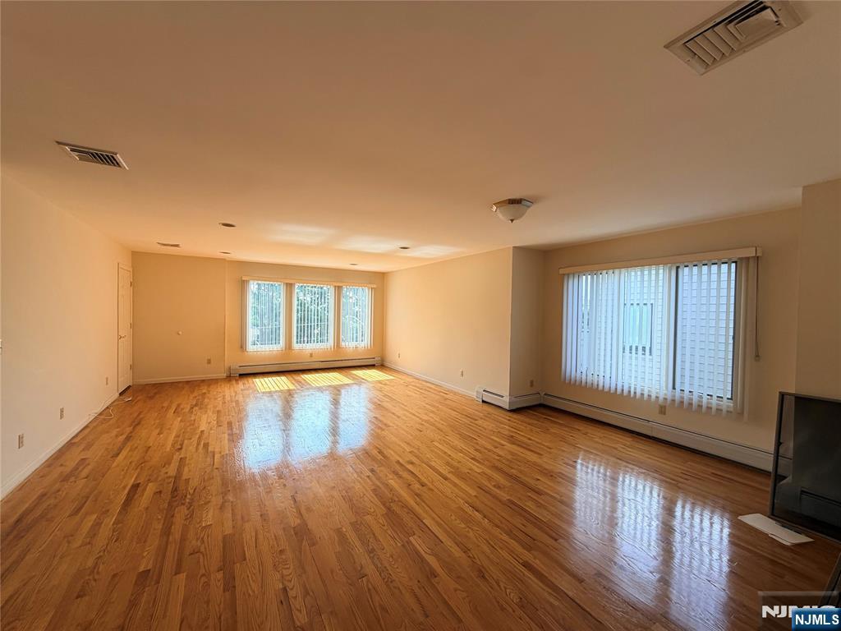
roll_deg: -1.0
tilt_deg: -0.8
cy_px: 316
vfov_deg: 85.7
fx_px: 340
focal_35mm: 14
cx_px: 420
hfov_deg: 102.1
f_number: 2.2
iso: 50
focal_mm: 2.22
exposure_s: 1/121
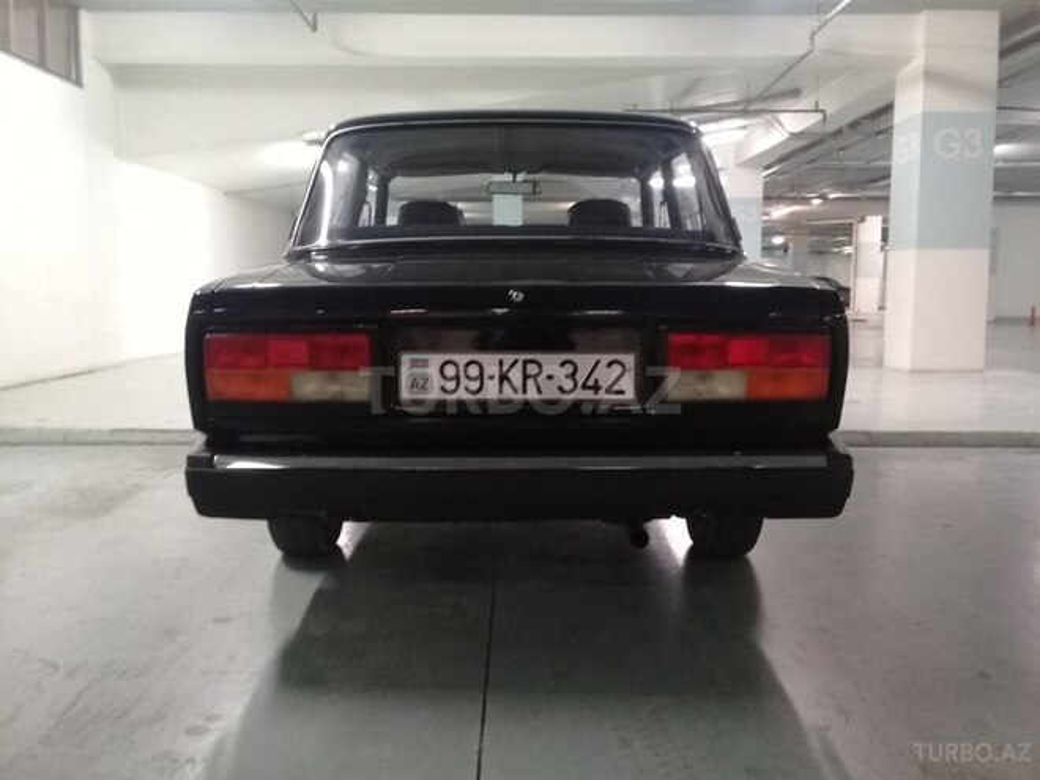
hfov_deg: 58.4
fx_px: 931
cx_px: 520
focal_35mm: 31
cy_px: 390
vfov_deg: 45.4
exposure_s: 1/17
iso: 200
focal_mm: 3.3
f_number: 2.2
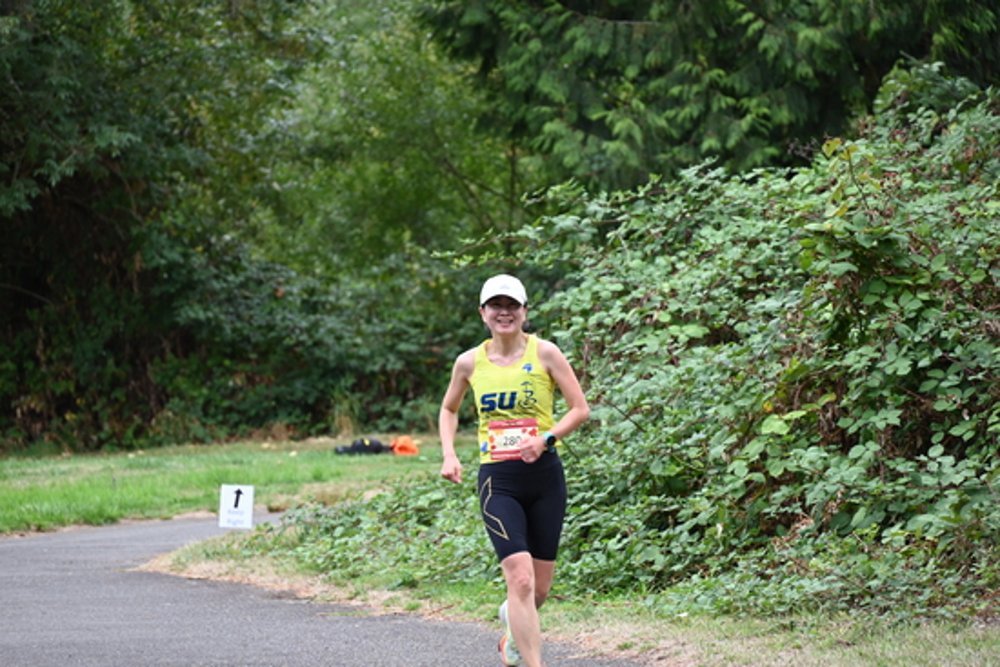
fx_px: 5557
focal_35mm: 200
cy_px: 334
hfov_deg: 10.3
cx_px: 500
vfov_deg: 6.9
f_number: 6.3
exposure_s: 1/250
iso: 450
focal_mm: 200
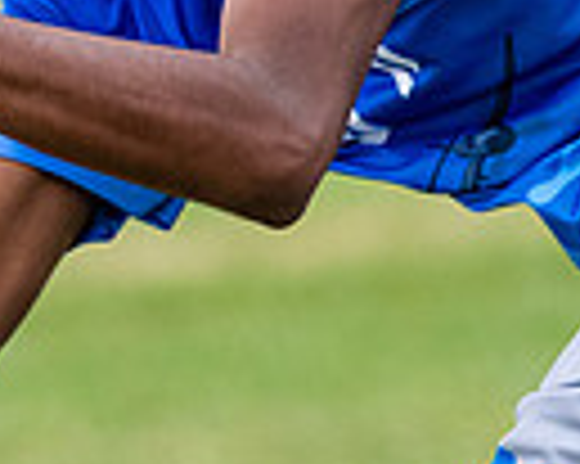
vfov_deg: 0.7
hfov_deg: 0.9
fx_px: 38765
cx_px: -256
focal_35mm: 2260
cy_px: -95
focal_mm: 300
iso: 1600
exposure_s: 1/2000
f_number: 6.3
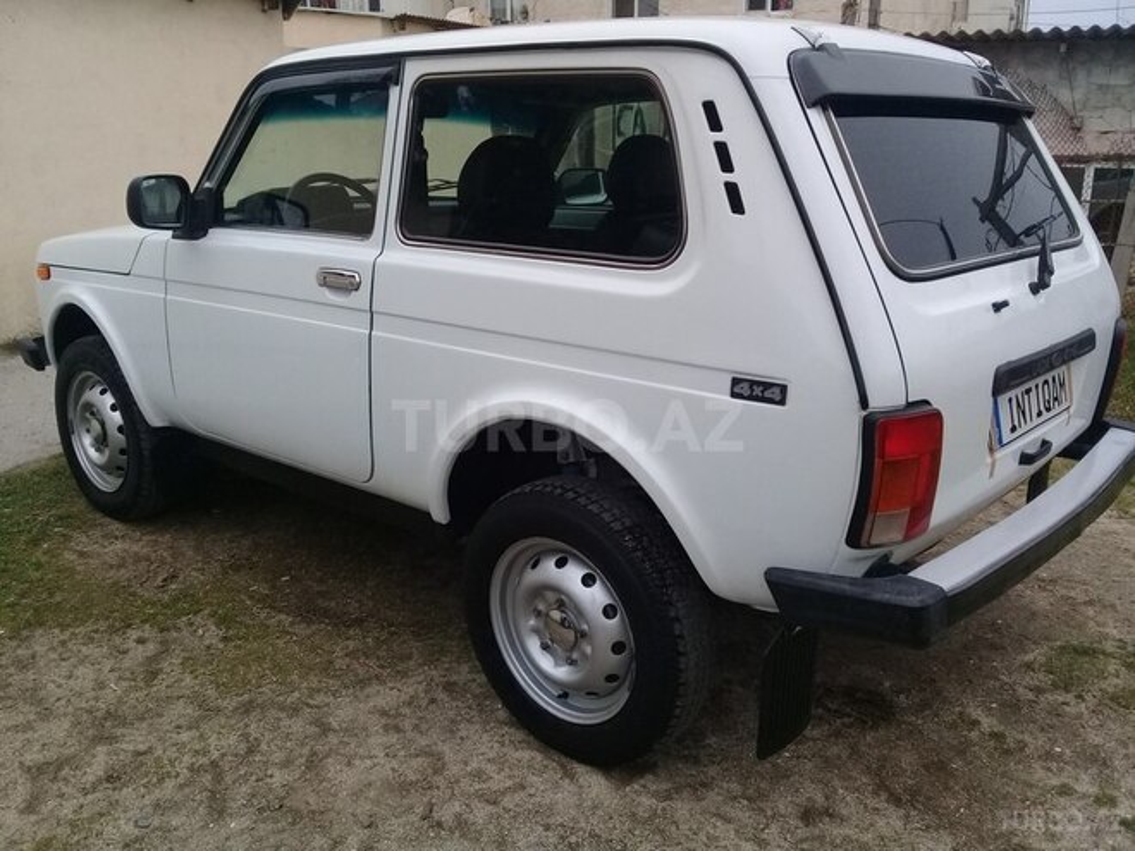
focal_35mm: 31
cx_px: 568
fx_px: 1016
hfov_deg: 58.4
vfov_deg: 45.4
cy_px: 426
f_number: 2.2
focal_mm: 3.3
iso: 80
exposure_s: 1/100
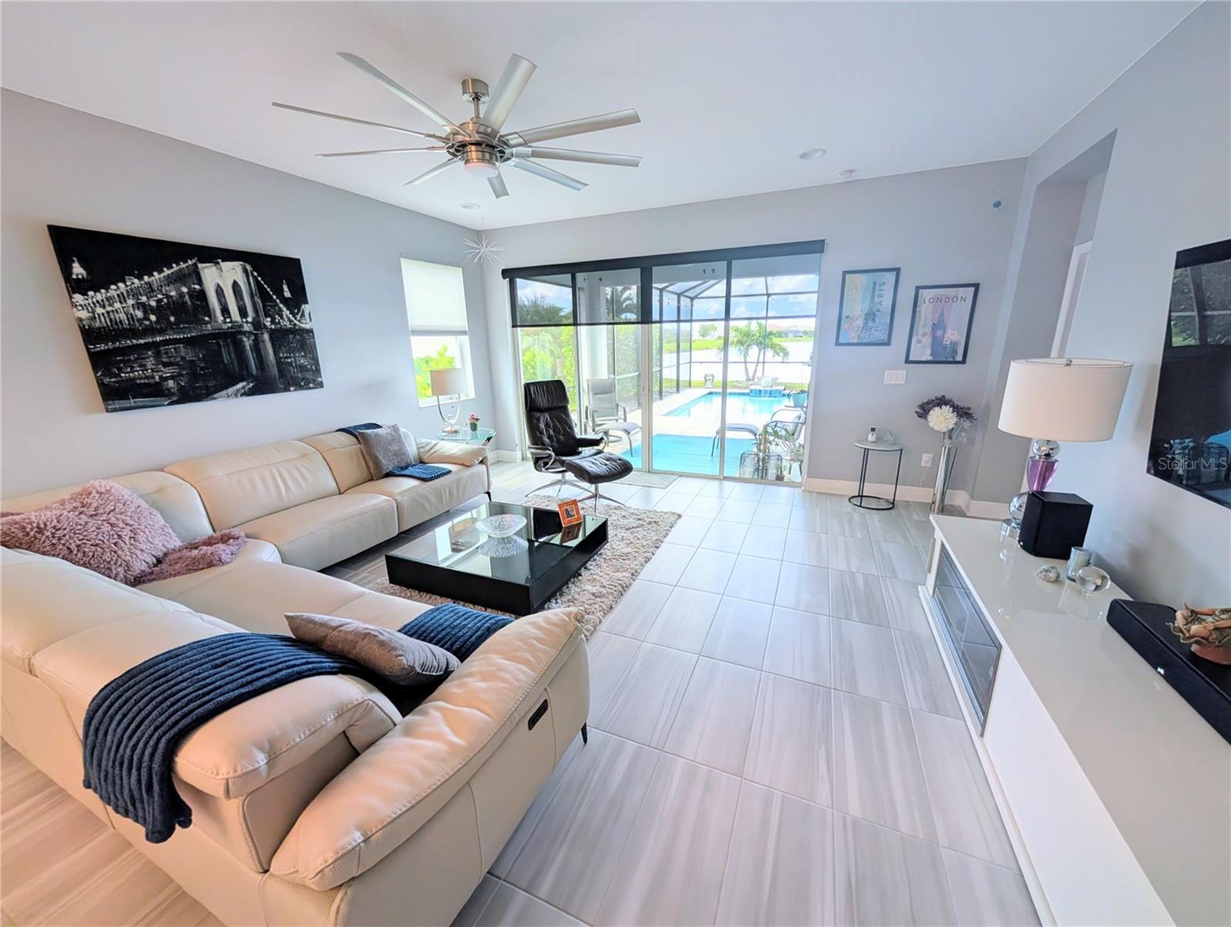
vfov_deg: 94.6
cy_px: 464
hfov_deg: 110.5
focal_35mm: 12
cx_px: 616
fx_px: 427
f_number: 1.7
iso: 53
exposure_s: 1/207
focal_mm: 2.02
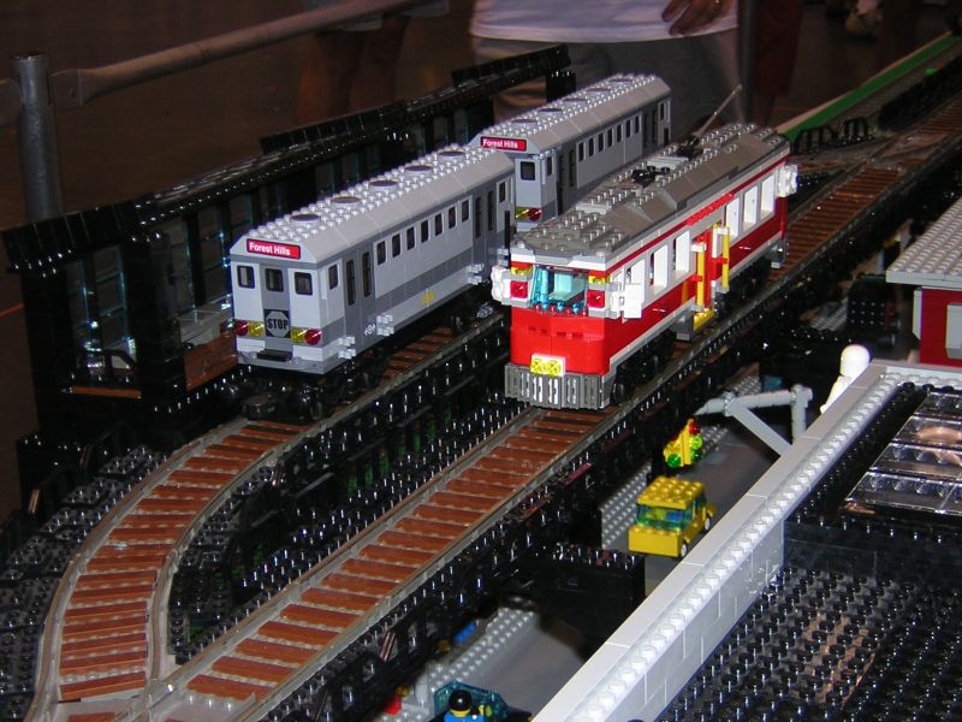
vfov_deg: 21.0
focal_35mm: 70
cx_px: 481
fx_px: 1945
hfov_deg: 27.8
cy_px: 361
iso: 118
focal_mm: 9.1
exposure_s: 1/60.1
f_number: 3.6
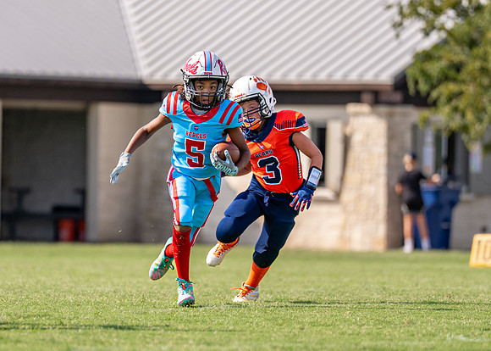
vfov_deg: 3.6
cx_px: 192
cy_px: 167
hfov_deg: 5.0
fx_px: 5634
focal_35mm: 404
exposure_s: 1/2000
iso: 125
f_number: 2.8
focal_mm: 200
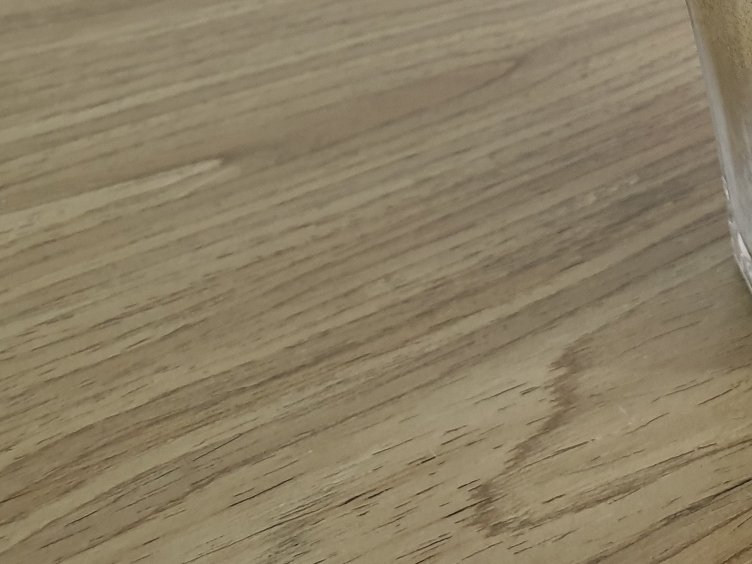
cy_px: -90
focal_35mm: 63
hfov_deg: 27.4
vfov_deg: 21.8
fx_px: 1369
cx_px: 882
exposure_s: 1/60
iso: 200
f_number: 2.4
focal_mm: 4.3
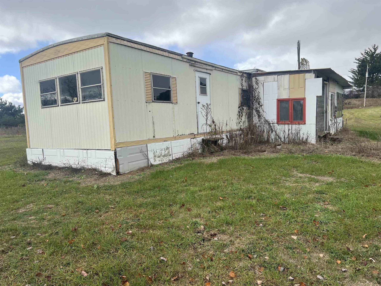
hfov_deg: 67.3
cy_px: 143
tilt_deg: -4.4
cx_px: 190
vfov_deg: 53.1
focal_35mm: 26
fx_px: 286
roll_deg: +2.9
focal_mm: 5.7
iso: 50
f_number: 1.5
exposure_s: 1/1934
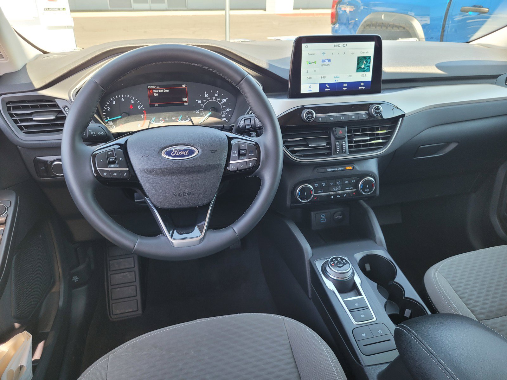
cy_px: 190
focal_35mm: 26
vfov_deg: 53.1
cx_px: 254
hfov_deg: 67.3
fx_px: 381
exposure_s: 1/120
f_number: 1.8
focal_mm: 5.4
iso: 80
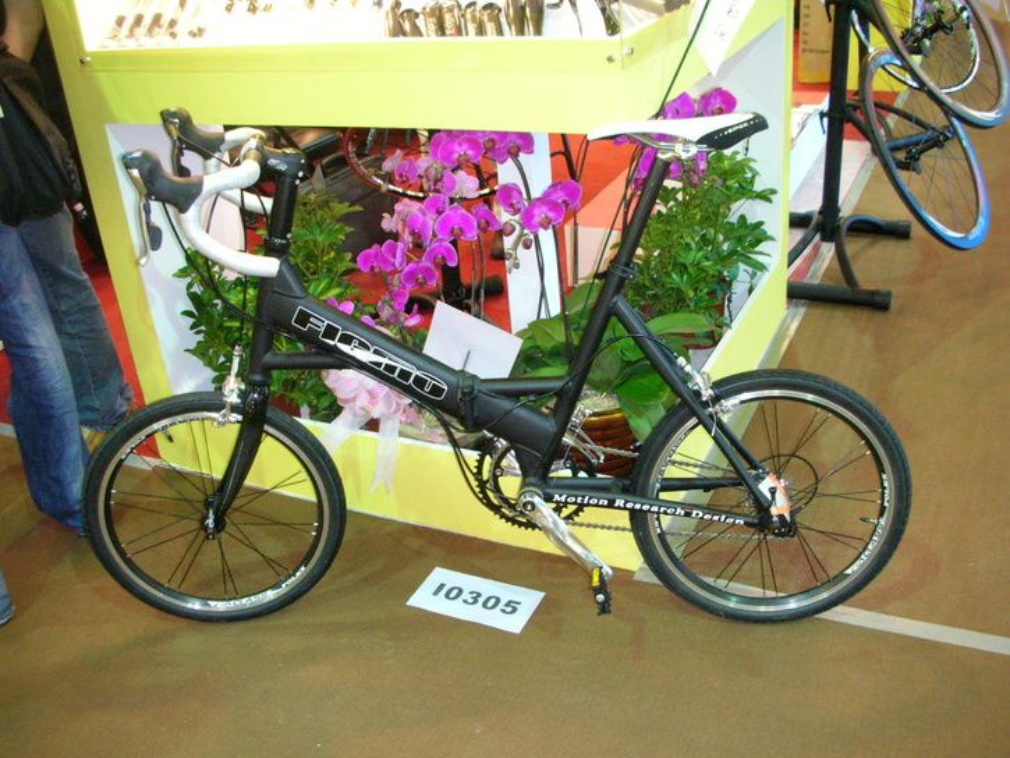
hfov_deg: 52.6
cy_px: 379
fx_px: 1021
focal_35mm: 35
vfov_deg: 40.7
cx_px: 505
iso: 200
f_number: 3
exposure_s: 1/21.7
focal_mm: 5.8
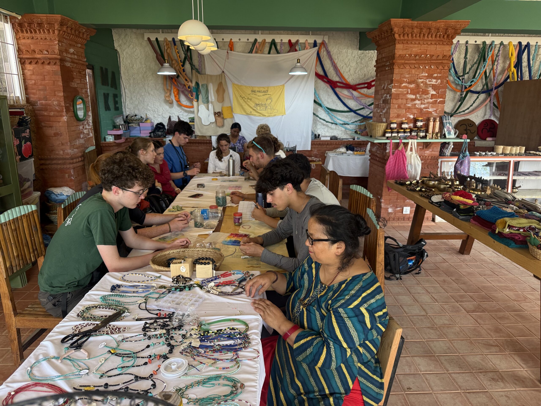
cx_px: 270
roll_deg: -1.6
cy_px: 203
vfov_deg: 56.8
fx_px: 375
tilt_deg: -16.3
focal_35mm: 24
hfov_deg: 71.6
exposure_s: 1/121
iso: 125
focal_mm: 6.76
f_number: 1.78
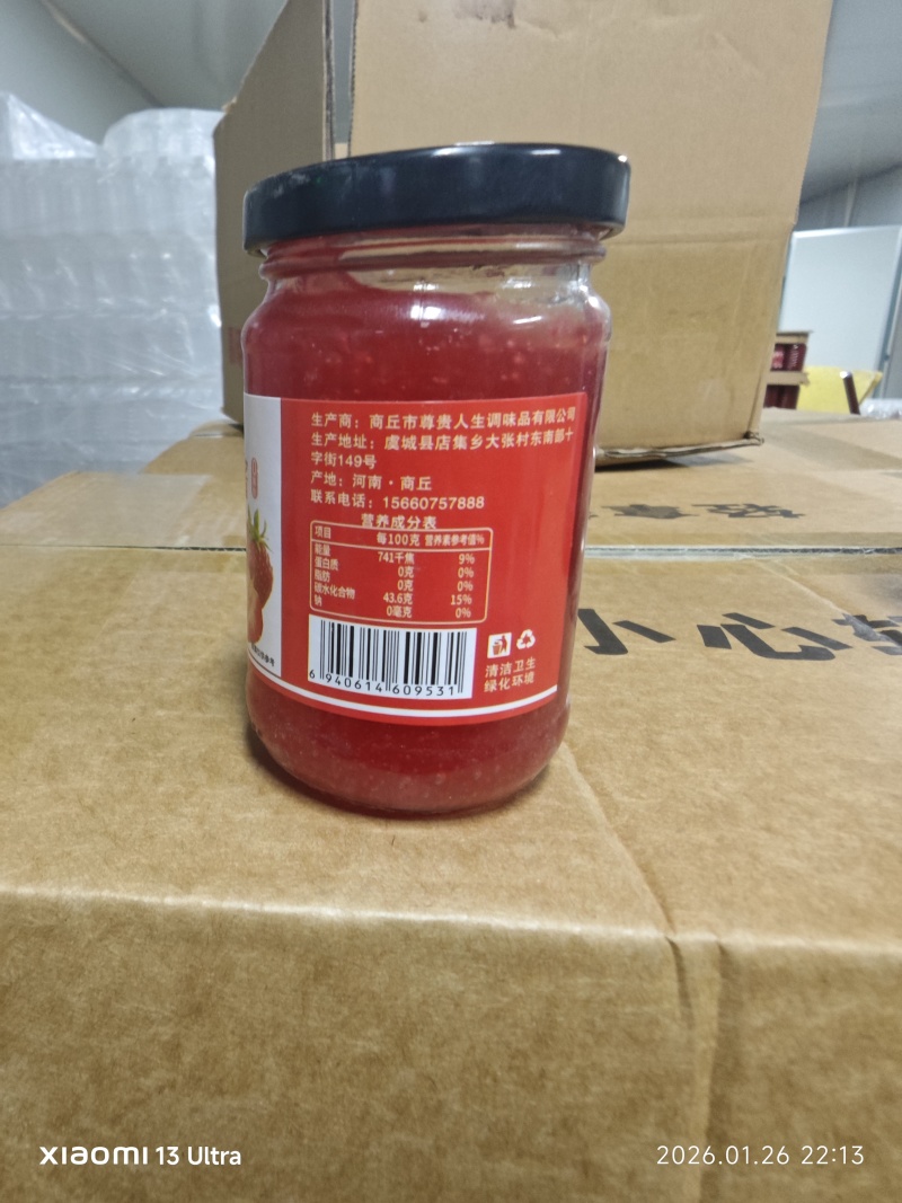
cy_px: 602
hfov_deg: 58.9
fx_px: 799
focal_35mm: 23
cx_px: 451
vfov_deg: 73.9
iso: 400
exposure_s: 1/25
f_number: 1.8
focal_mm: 2.03
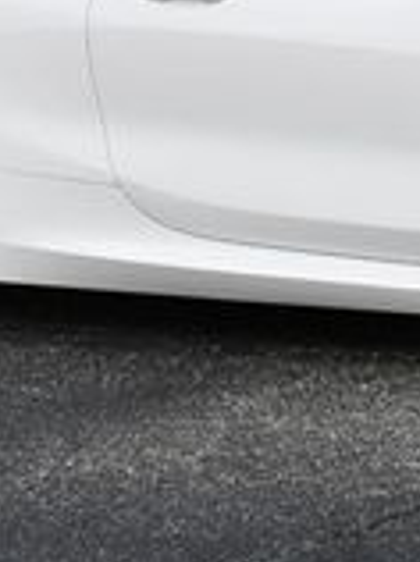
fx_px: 2790
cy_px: -167
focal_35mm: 172
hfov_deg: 8.5
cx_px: 534
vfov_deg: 11.2
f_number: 8
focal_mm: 22
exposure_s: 1/250
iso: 180
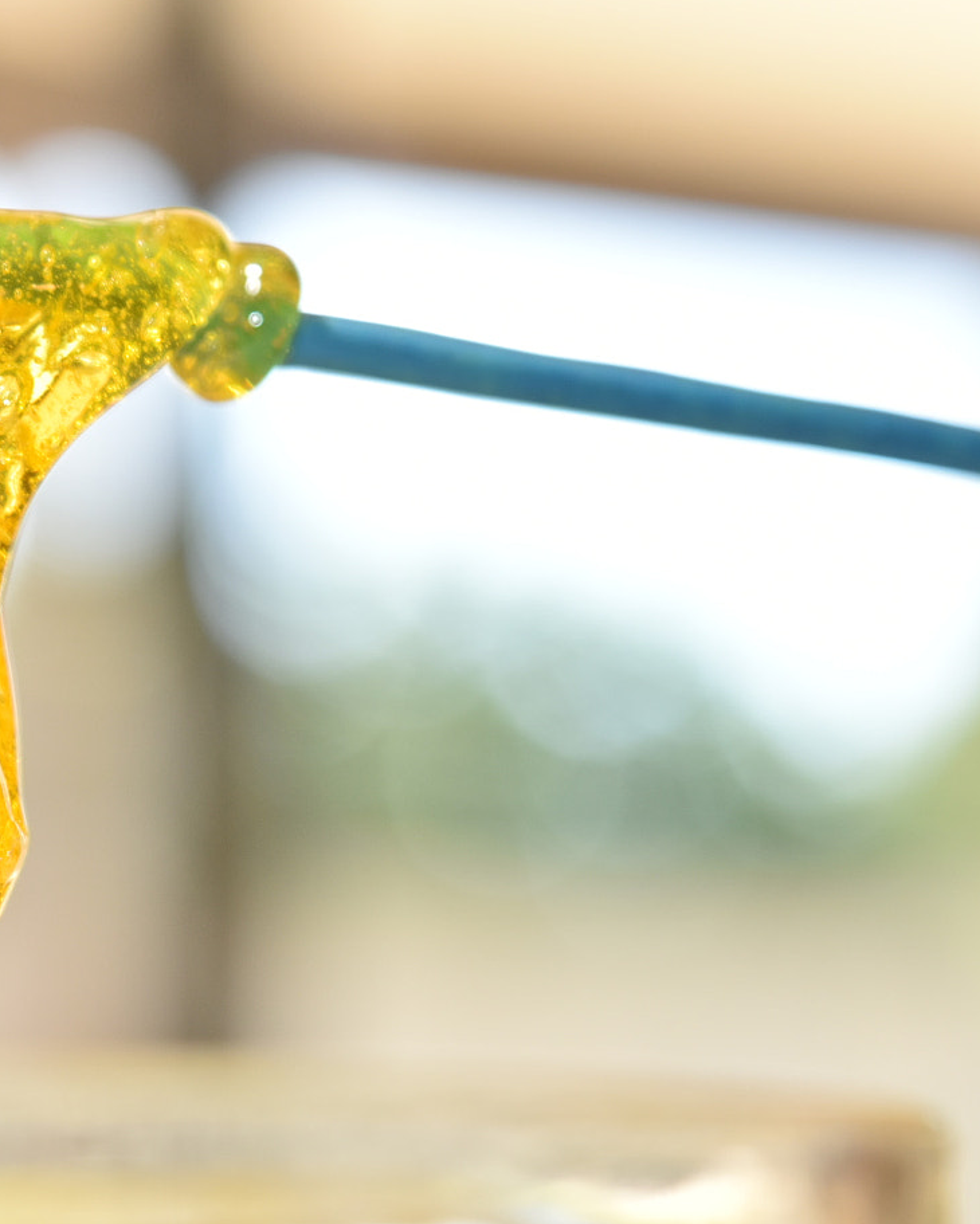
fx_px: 4923
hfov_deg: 11.3
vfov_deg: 14.2
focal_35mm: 136
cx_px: -5
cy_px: 643
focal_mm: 55
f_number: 5.6
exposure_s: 1/200
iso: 320
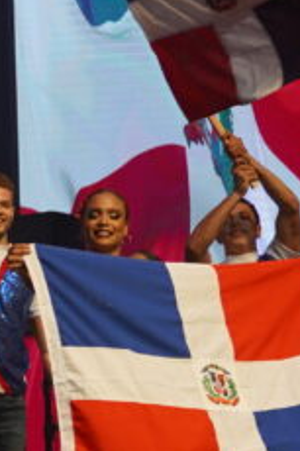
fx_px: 2341
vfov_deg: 11.0
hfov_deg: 6.7
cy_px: 208
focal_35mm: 187
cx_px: -578
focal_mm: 28
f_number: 2.8
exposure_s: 1/250
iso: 320
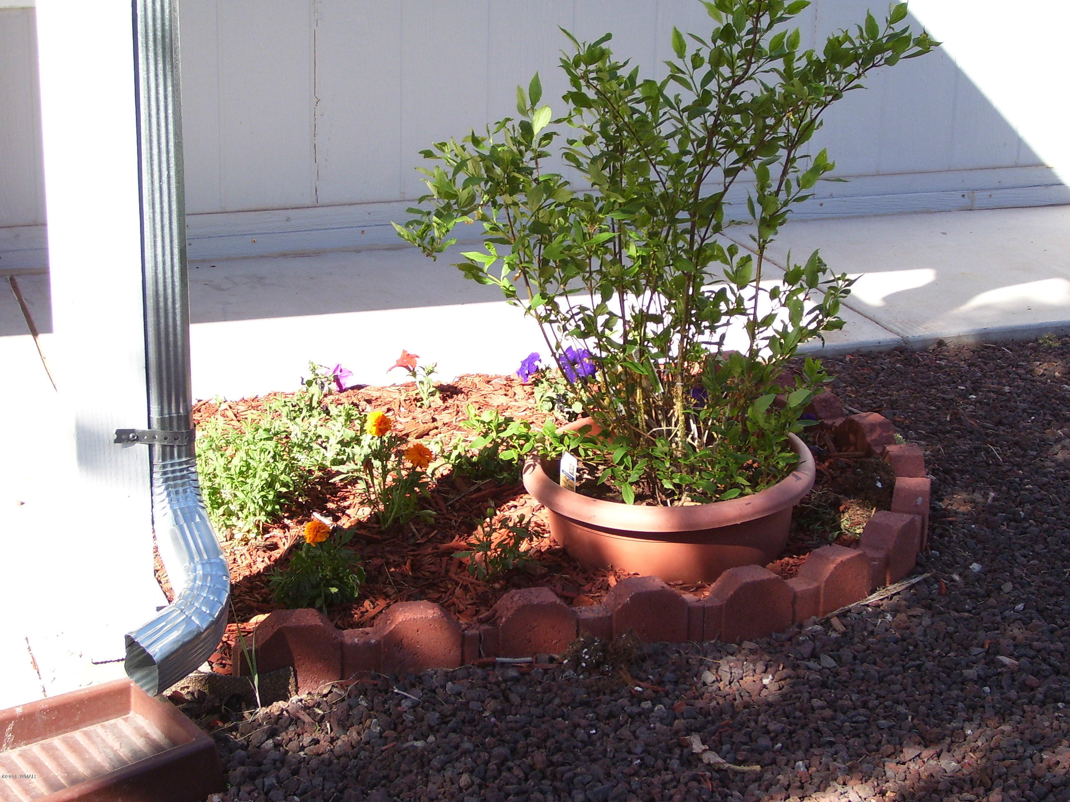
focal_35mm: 66
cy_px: 401
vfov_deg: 22.3
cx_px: 535
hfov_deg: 29.4
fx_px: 2040
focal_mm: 10.8
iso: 80
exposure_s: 1/250
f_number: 3.6
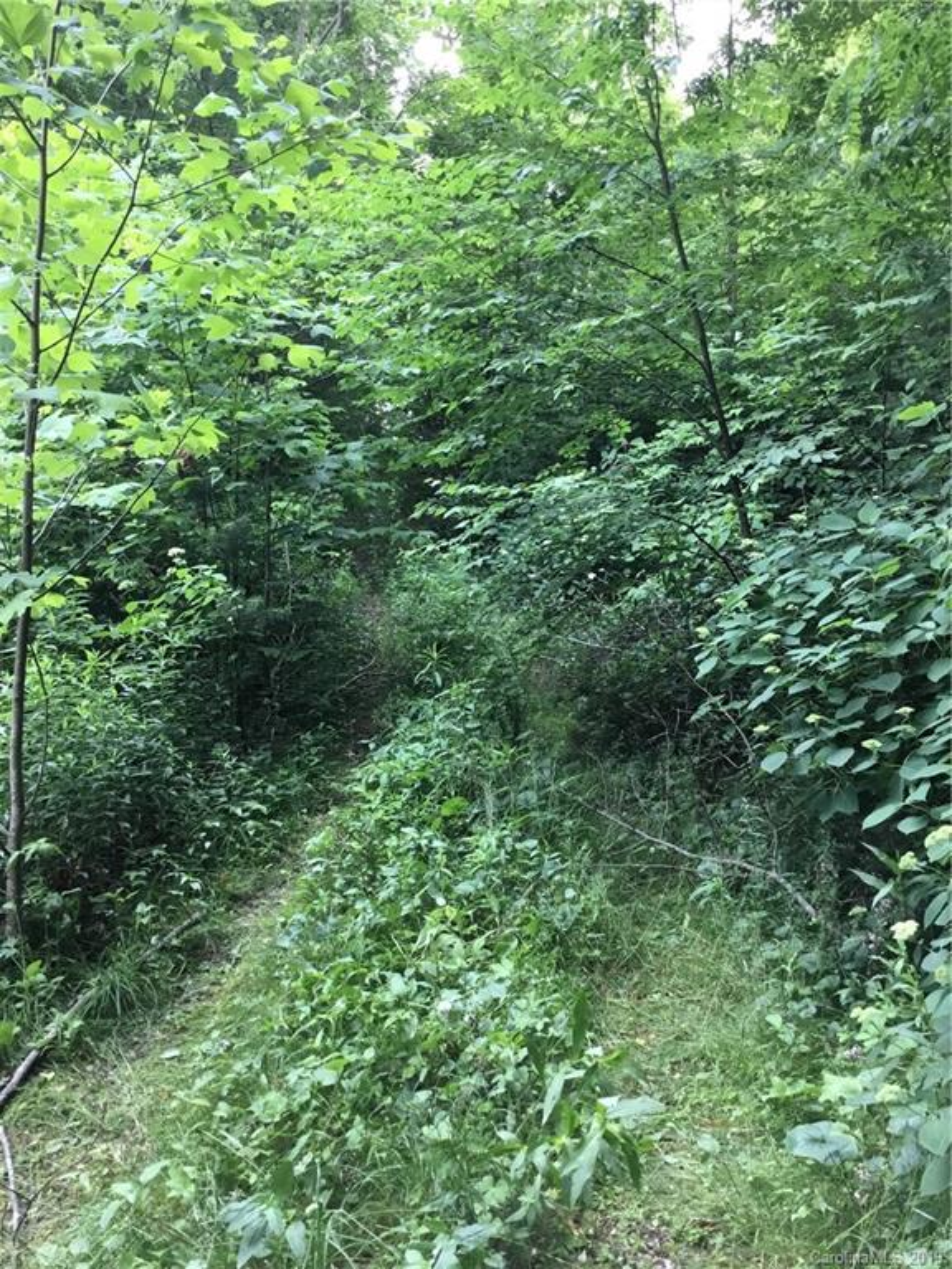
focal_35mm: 31
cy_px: 634
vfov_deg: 58.4
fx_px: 1137
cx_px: 476
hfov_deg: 45.4
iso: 25
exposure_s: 1/40
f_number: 2.4
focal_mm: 3.3
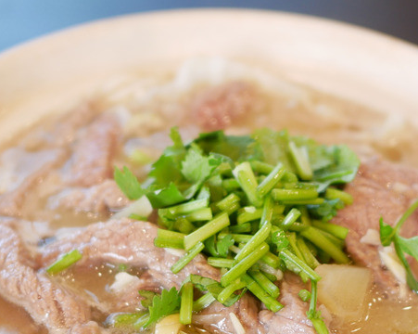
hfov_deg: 29.2
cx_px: 212
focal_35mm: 65
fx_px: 803
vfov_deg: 22.6
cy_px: 332
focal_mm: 15
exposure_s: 1/60
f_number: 1.7
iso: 200
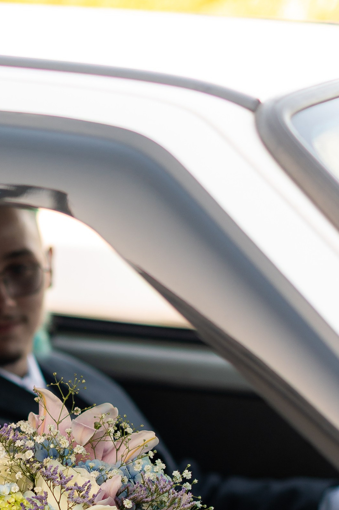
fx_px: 1825
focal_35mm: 129
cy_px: 489
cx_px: -69
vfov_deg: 15.6
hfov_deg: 10.4
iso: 250
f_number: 1.8
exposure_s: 1/640
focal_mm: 50
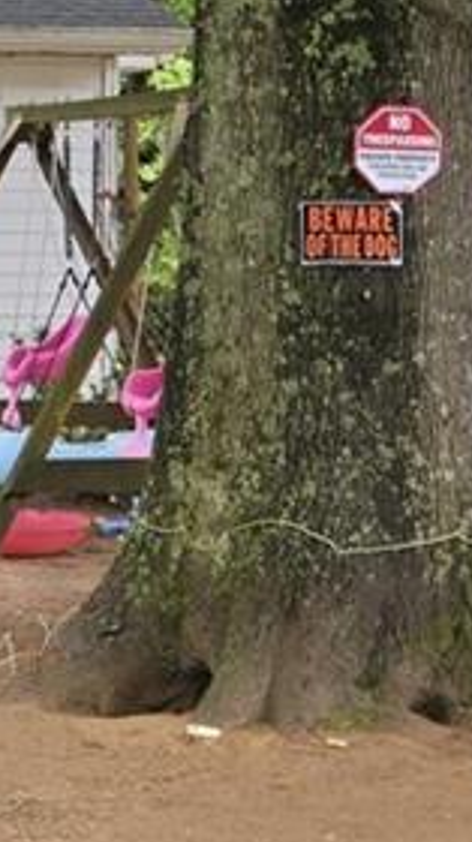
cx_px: -800
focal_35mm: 138
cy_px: 86
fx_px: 3078
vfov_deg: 15.4
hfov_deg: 7.9
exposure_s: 1/125
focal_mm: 24
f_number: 5.6
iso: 640
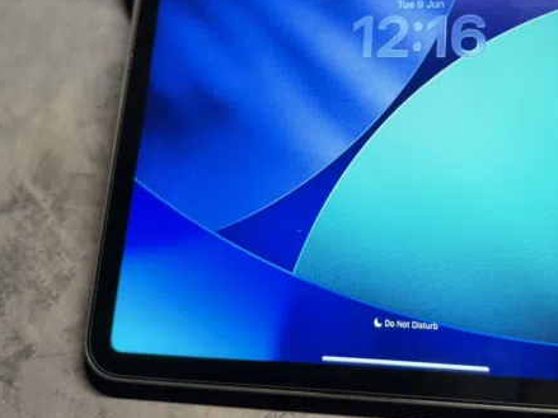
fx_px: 564
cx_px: 381
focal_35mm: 35
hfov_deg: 51.5
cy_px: 118
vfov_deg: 39.8
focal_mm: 6.76
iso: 200
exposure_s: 1/101
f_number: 1.78
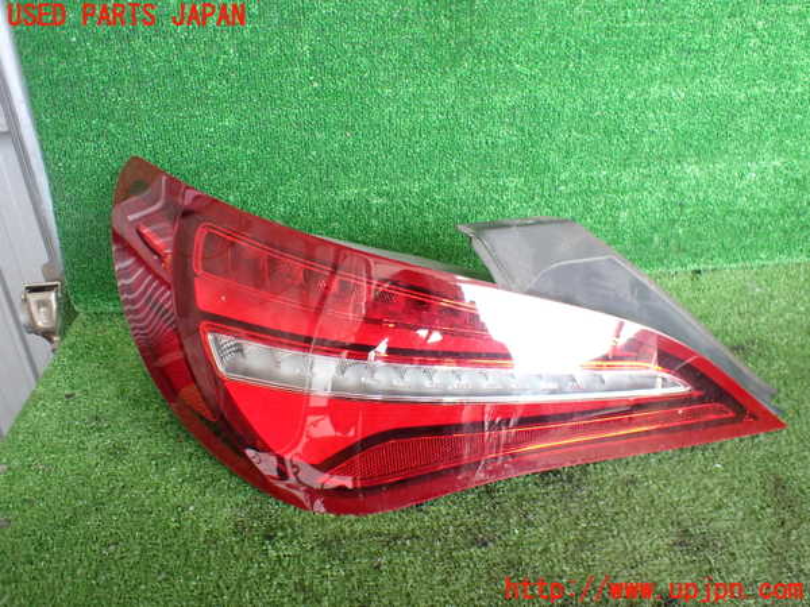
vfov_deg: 46.8
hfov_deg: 60.0
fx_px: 702
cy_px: 304
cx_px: 405
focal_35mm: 30
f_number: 2.3
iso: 500
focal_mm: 5.4
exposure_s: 1/125
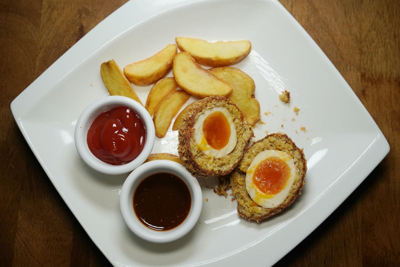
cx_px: 200
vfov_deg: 35.1
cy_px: 134
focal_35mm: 38
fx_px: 422
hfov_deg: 50.7
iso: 100
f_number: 4.5
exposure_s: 1/80
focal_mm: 38
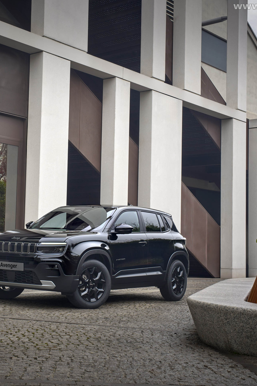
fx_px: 653
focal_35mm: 61
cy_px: 193
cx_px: 48
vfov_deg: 32.9
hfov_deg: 21.9
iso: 125
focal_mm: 40
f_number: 10
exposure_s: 1/8
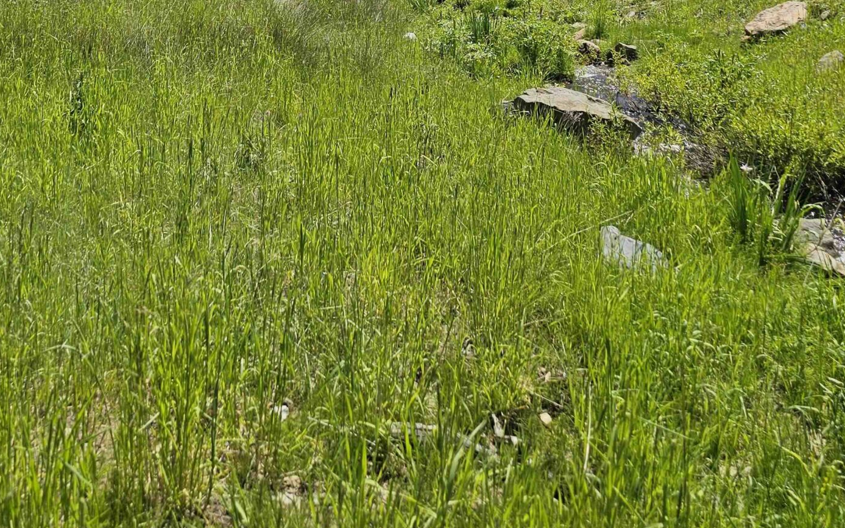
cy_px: -29
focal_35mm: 45
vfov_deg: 26.7
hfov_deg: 43.6
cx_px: 270
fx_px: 1036
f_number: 1.7
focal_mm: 6.3
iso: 10
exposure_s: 1/904
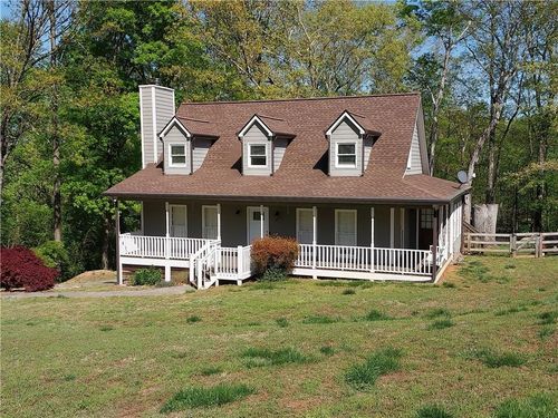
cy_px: 209
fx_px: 419
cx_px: 279
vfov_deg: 53.1
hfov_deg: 67.3
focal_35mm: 26
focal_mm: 4
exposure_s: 1/733
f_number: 1.8
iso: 20
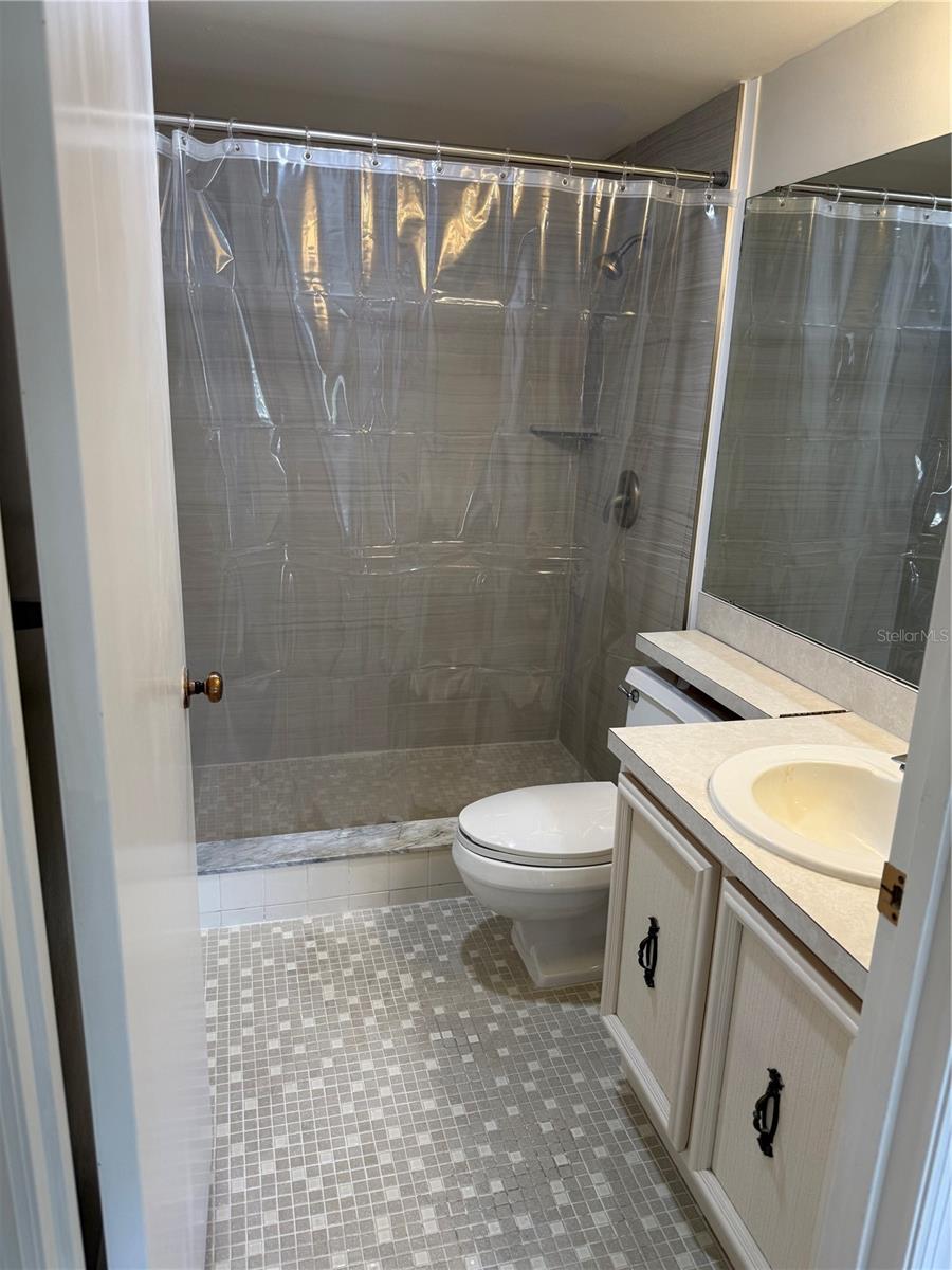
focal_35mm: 24
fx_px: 880
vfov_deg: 71.6
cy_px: 635
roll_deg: -2.3
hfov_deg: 56.8
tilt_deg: -15.3
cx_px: 476
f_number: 1.78
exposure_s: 1/120
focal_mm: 6.76
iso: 100
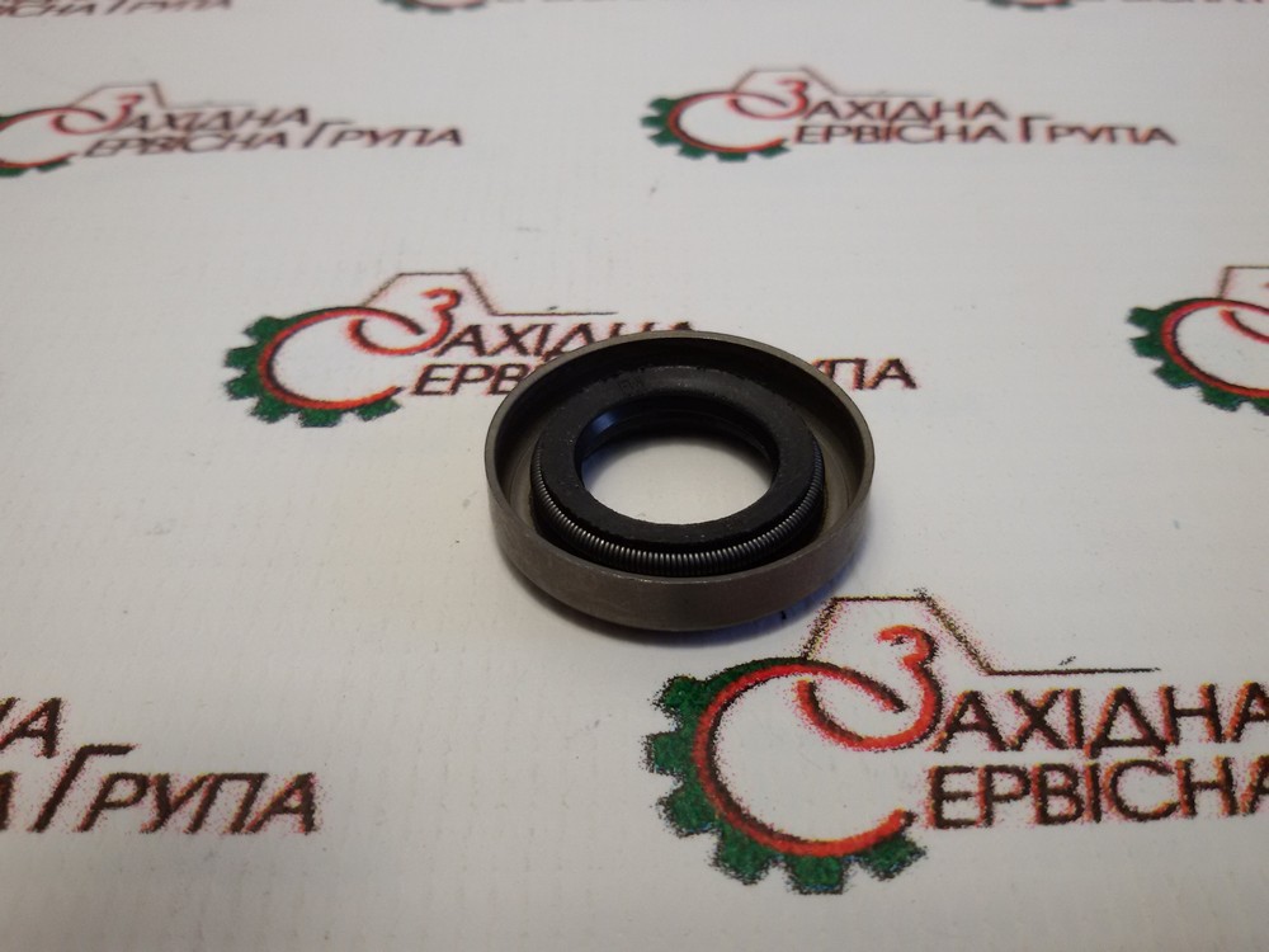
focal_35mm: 31
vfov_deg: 45.4
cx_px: 634
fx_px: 1136
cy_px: 476
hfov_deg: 58.4
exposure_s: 1/100
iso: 64
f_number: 2.4
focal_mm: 2.93
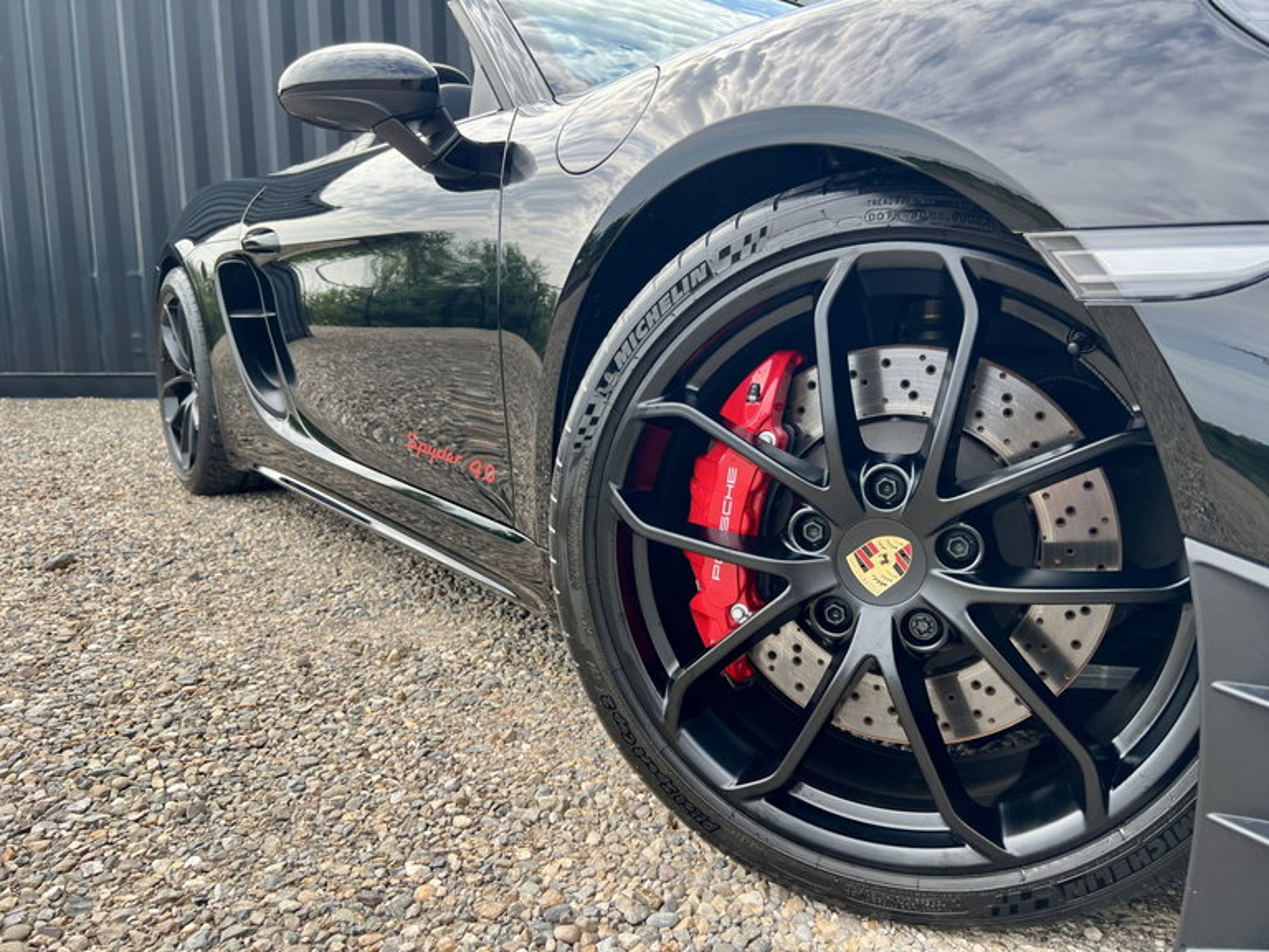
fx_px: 953
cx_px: 634
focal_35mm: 26
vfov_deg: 53.1
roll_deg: +0.2
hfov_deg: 67.3
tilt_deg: -10.2
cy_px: 476
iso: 50
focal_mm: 5.7
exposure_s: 1/859
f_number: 1.5
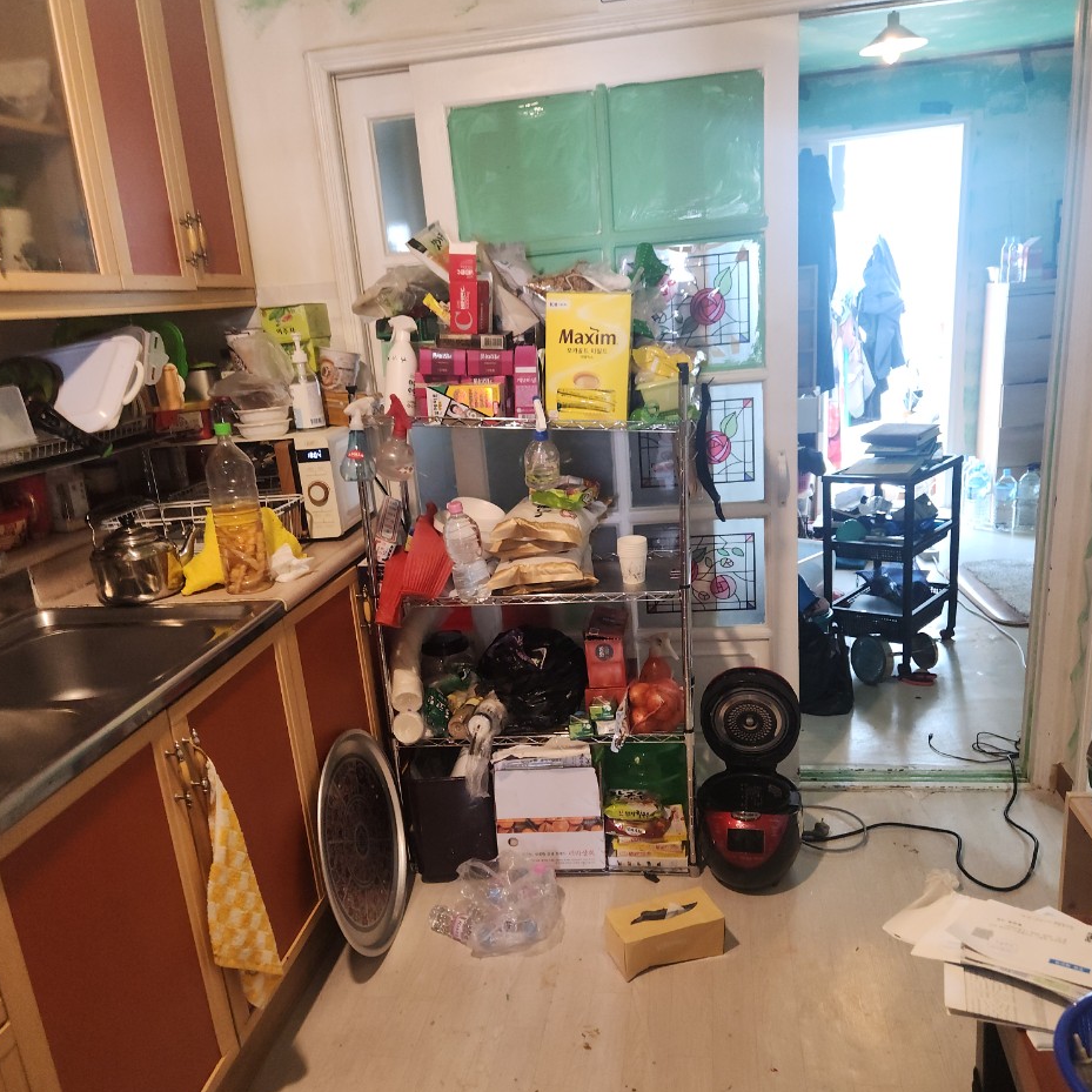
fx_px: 999
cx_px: 555
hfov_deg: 57.3
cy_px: 617
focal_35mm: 28
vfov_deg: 57.1
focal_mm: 5.4
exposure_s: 1/40
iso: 160
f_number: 1.8
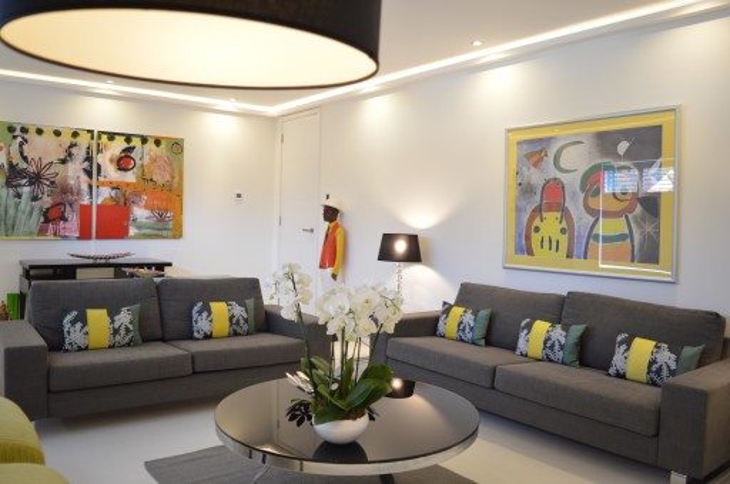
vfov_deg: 47.8
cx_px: 365
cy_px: 242
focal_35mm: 27
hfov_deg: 67.4
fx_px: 547
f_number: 3.5
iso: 400
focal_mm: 18
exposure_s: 1/40
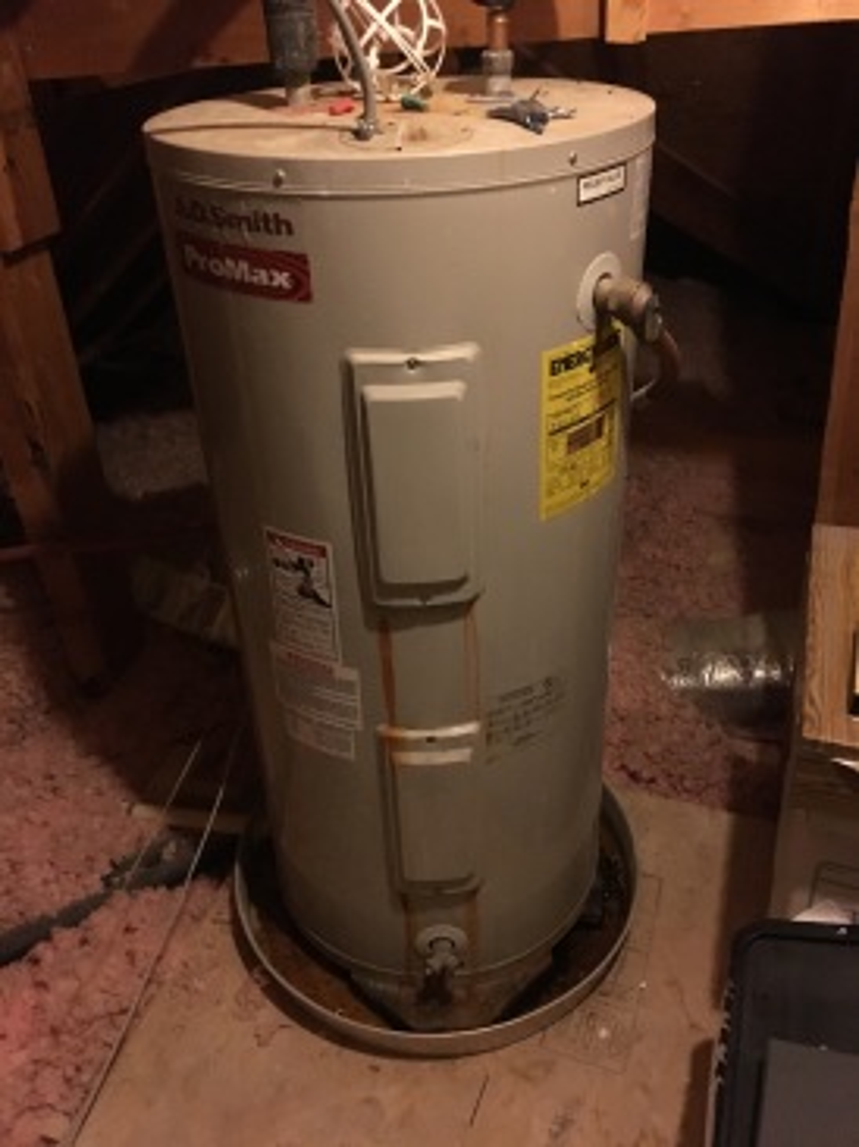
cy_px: 574
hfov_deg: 48.2
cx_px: 430
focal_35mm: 29
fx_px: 961
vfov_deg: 61.7
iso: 640
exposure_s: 1/15
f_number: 2.2
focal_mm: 4.15
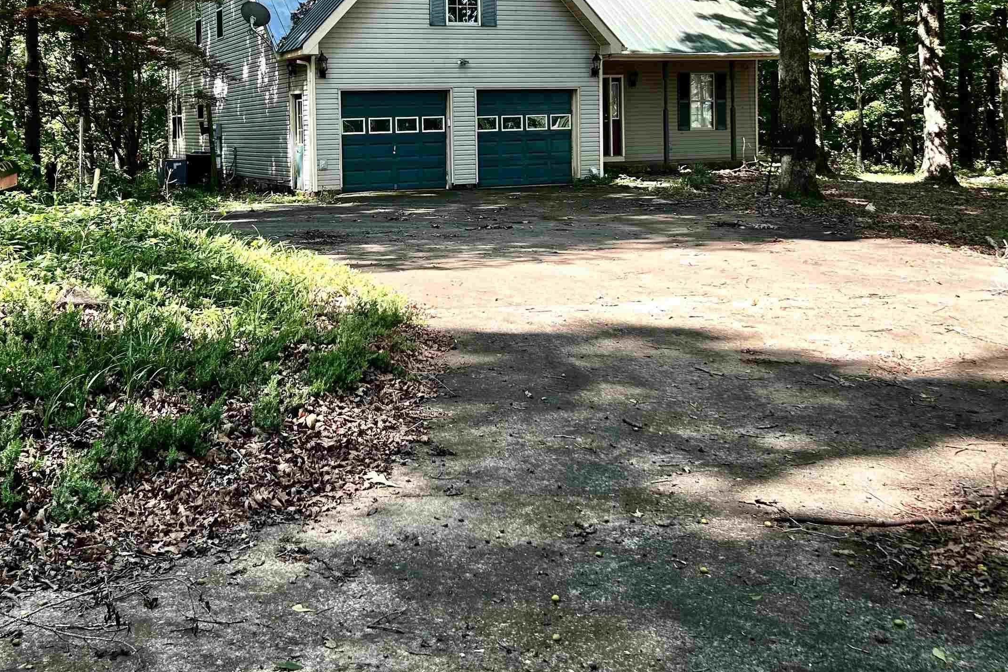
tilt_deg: -1.2
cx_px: 377
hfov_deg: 49.1
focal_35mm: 39
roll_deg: +1.3
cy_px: 161
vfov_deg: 33.5
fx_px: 1092
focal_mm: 5.7
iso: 40
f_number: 1.5
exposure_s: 1/226
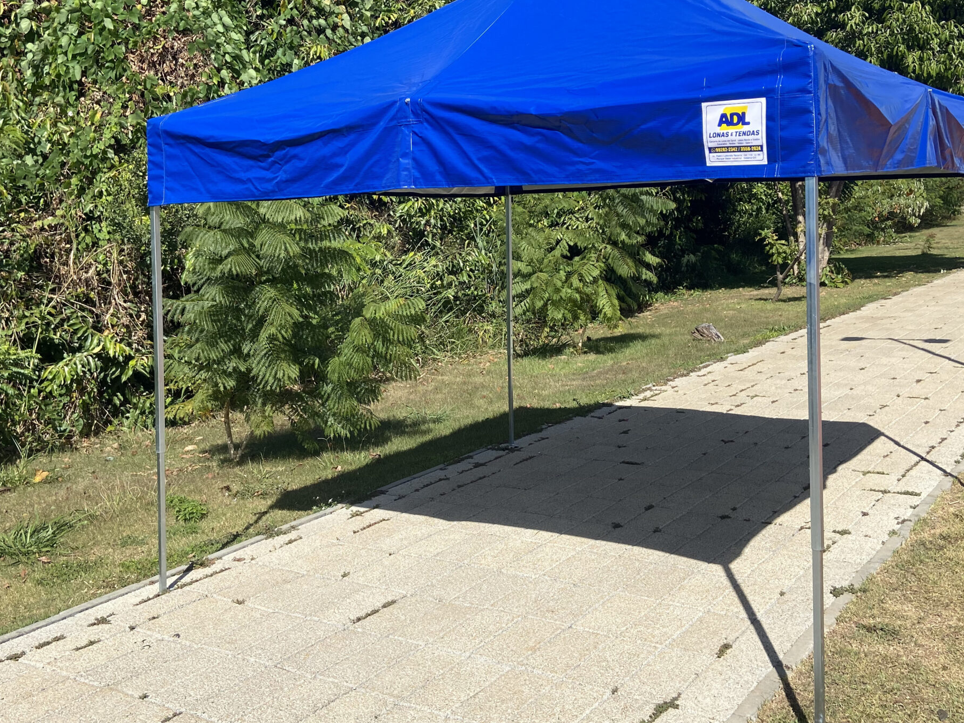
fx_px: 1030
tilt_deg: -2.2
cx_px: 512
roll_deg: +2.8
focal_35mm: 37
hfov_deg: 50.1
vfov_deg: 38.5
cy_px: 295
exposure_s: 1/2625
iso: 32
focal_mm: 4.25
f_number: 1.8
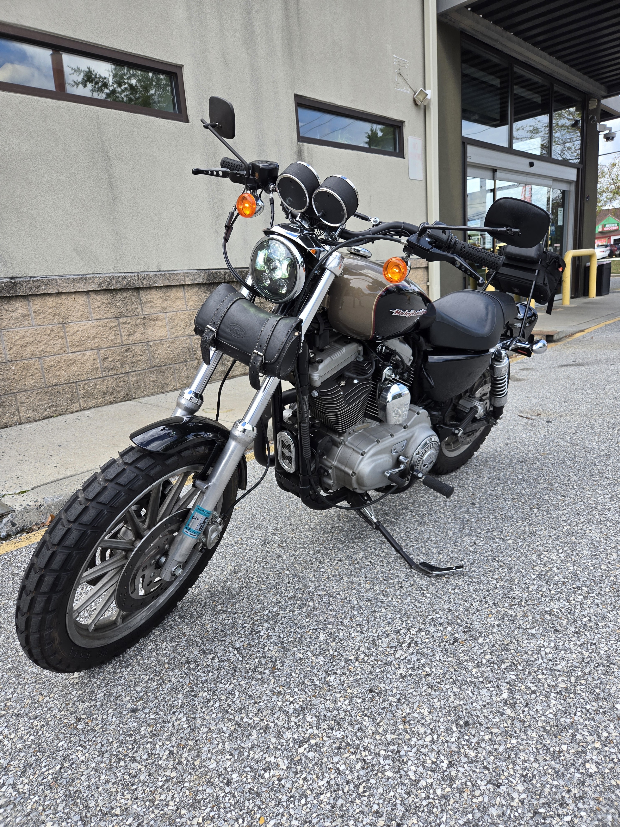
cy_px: 414
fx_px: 549
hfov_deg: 58.9
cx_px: 310
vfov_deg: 73.9
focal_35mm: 23
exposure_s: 1/471
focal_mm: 5.4
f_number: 1.8
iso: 25
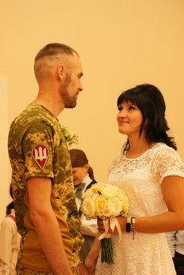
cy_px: 157
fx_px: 590
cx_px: 88
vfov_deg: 26.3
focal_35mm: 77
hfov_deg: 17.7
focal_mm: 67
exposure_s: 1/80
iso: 1250
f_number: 4.5
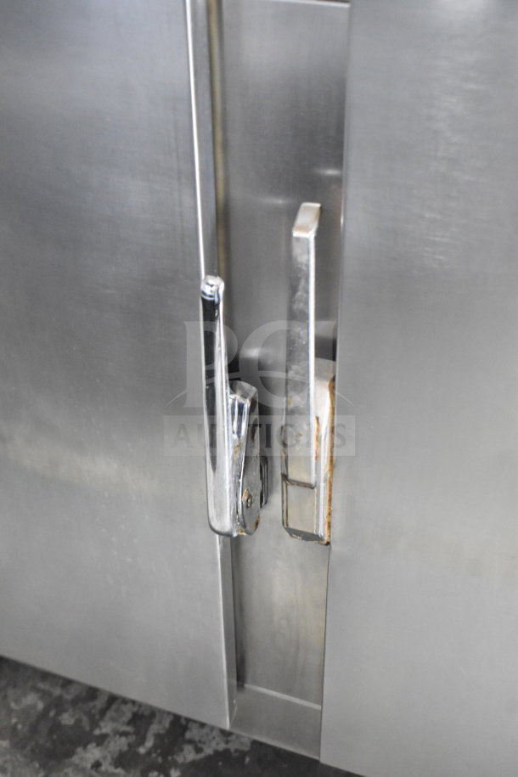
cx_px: 259
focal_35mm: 44
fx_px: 939
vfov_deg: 45.0
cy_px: 388
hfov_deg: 30.8
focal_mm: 29
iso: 6400
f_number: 6.3
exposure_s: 1/160
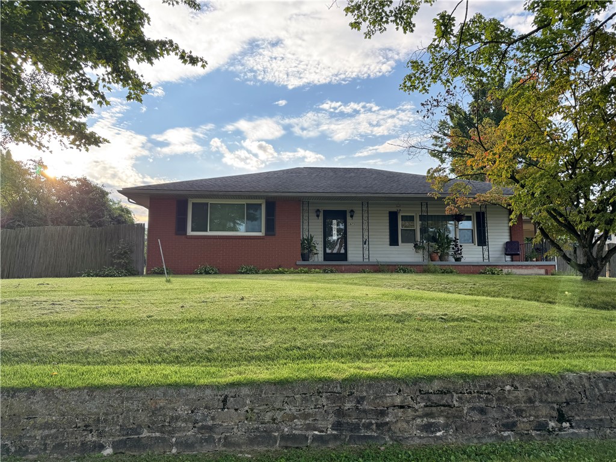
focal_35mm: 24
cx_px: 308
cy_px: 231
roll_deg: +0.3
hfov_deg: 71.6
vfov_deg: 56.8
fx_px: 427
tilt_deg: +6.2
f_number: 1.78
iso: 80
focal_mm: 6.76
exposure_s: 1/495
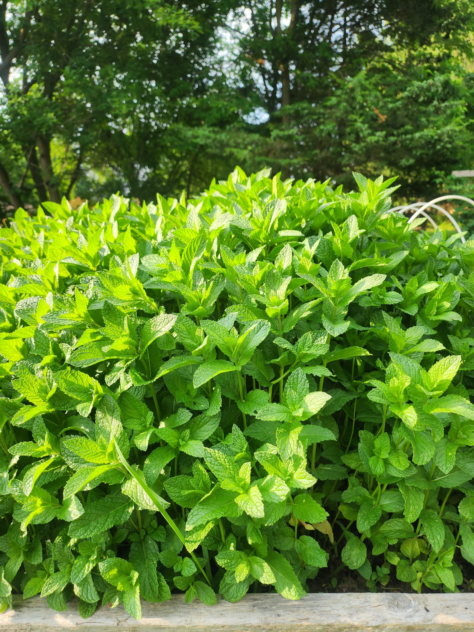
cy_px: 316
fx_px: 420
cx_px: 237
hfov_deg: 58.9
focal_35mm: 23
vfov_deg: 73.9
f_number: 1.8
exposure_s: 1/180
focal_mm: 6.4
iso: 16
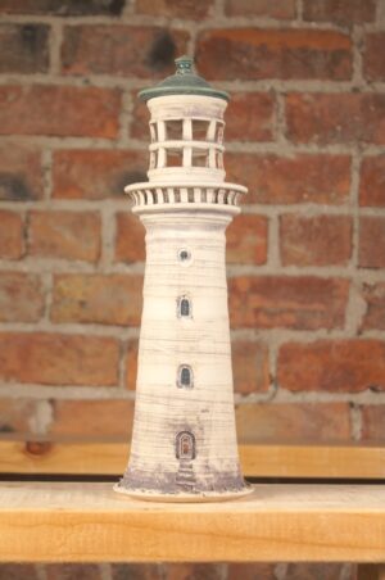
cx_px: 192
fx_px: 1327
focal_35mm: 82
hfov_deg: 16.5
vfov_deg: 24.7
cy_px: 290
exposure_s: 1/160
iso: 100
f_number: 5.6
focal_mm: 55
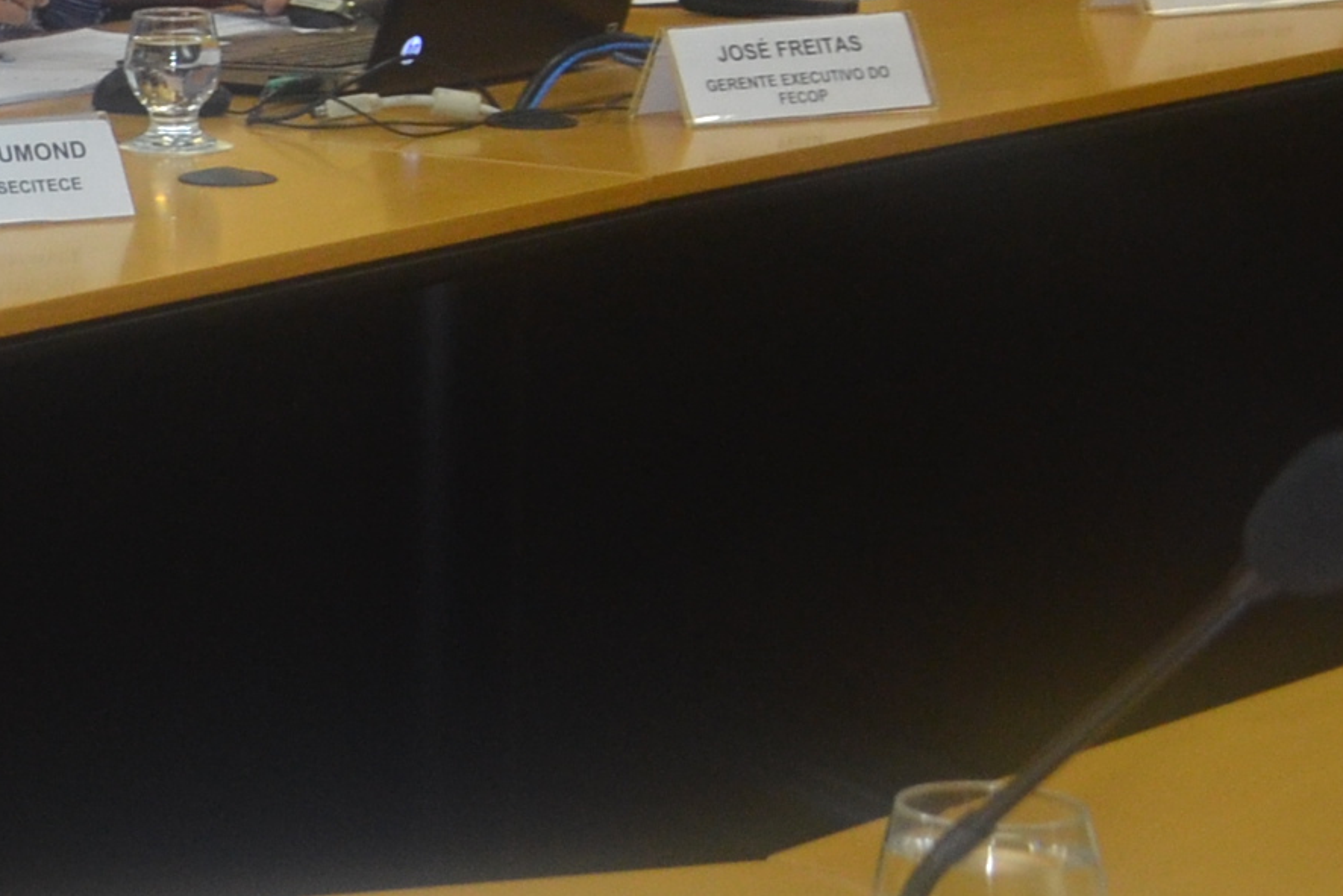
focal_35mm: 156
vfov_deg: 8.8
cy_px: 112
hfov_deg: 11.8
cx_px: -1329
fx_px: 5823
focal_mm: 25
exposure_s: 1/60
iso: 640
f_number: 4
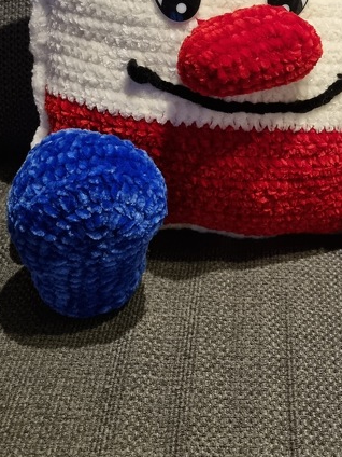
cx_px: 282
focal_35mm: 49
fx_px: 645
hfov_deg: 28.9
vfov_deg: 36.3
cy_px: 40
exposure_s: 1/50
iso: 640
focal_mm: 5.4
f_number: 1.8
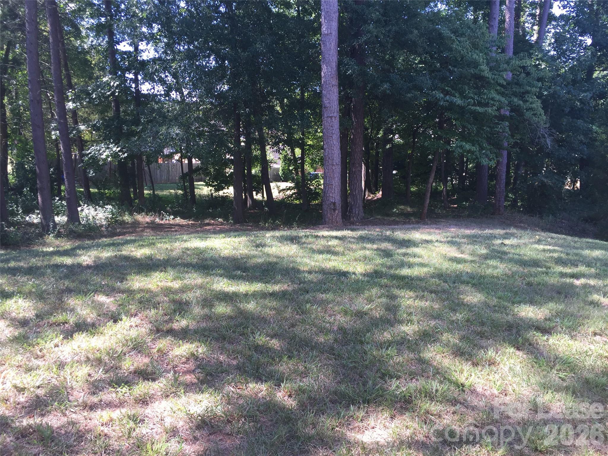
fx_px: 509
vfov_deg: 48.2
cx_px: 304
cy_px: 228
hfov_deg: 61.7
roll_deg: -1.3
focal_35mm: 29
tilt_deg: -10.2
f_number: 2.2
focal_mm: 4.15
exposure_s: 1/143
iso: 32
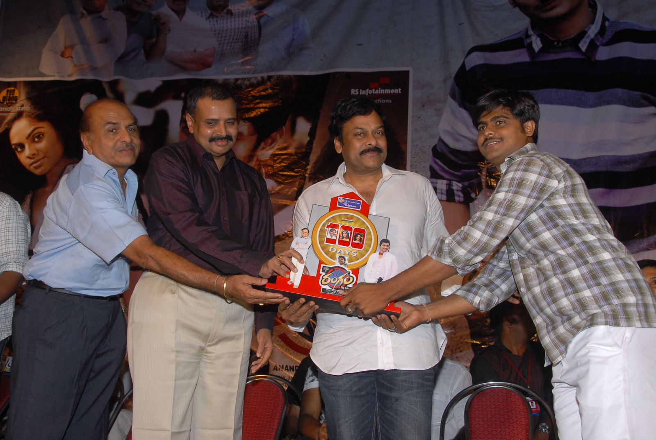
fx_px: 712
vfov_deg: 34.4
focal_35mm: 39
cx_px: 328
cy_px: 220
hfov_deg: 49.5
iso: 250
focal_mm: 26
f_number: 7.1
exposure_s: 1/125
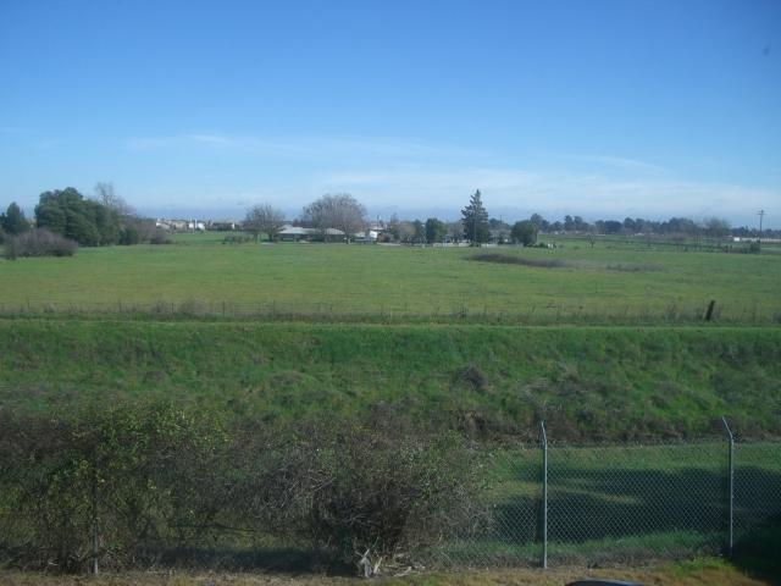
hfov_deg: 49.0
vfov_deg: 37.7
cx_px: 390
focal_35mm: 38
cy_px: 293
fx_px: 857
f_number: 5.6
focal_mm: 7.9
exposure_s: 1/250
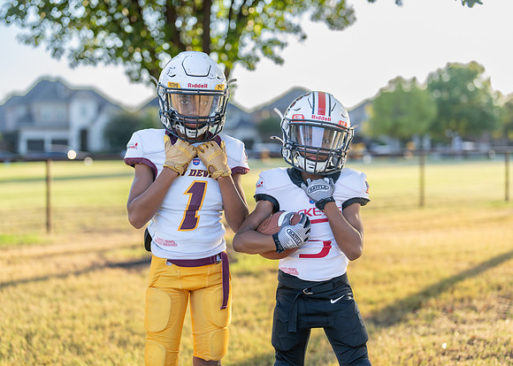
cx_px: 256
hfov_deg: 37.2
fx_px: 763
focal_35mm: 52
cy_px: 183
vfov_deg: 27.0
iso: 100
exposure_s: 1/800
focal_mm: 50
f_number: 1.6
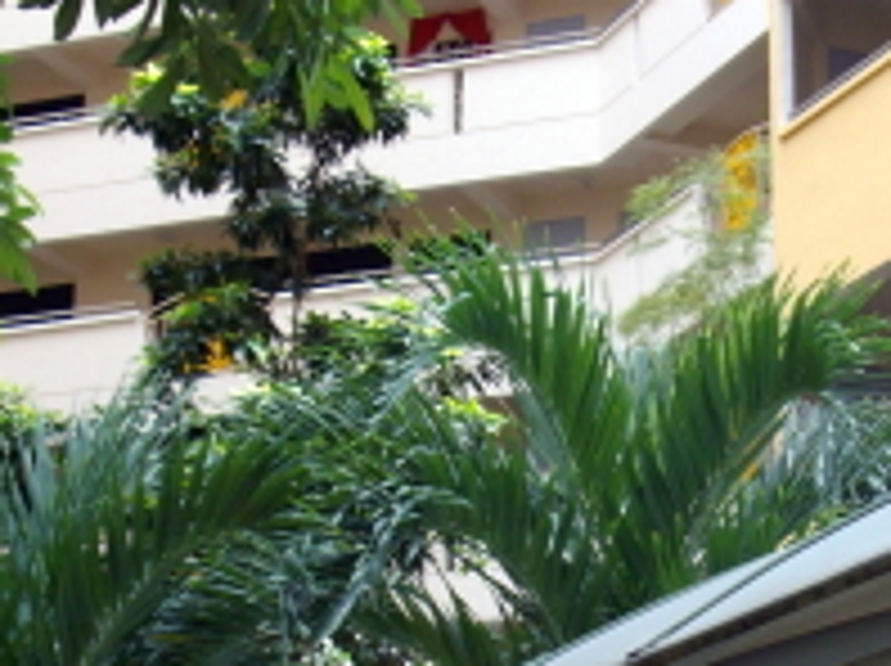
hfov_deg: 19.0
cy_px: 603
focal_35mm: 103
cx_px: 616
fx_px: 2648
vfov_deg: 14.2
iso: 80
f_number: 2.8
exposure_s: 1/125
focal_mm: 6.2
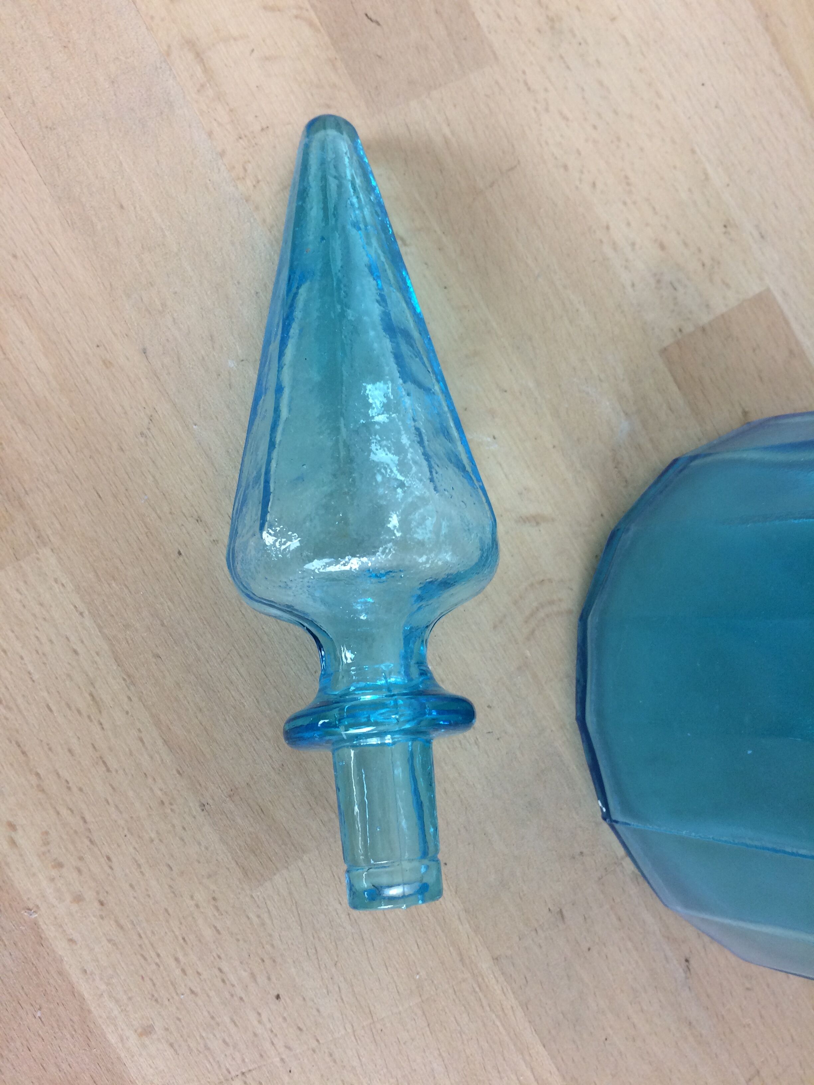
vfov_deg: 61.7
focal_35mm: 29
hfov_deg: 48.2
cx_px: 407
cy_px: 542
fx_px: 909
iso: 80
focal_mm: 4.15
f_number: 2.2
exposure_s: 1/33
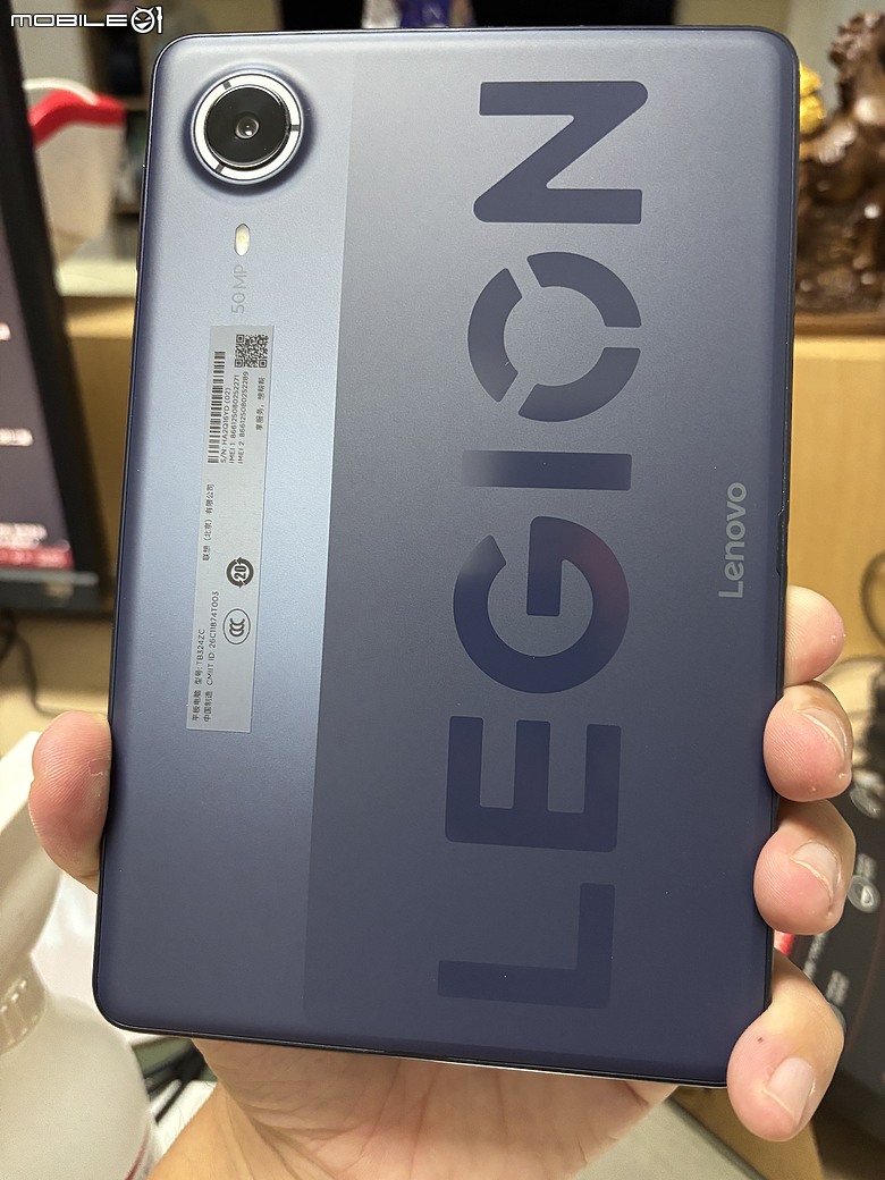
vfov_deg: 67.3
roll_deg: -0.7
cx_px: 442
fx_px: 886
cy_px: 590
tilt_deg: -30.3
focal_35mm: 26
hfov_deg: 53.1
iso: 500
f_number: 1.6
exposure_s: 1/60
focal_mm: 5.96
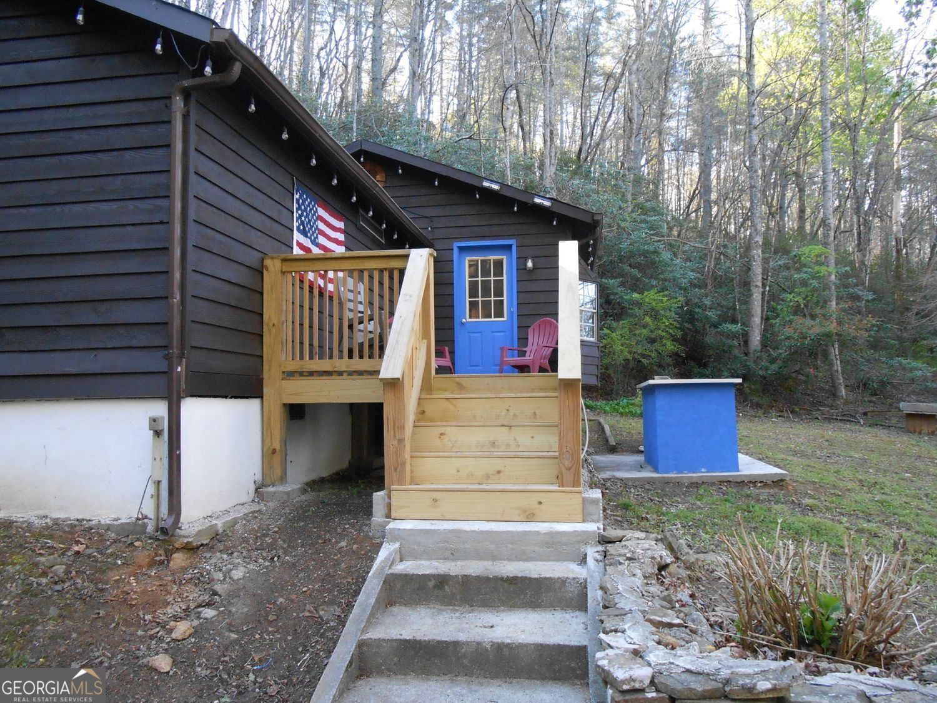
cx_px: 468
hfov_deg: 67.3
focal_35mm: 26
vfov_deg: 53.1
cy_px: 352
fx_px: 704
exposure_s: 1/125
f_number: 3.5
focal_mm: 4.6
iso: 400
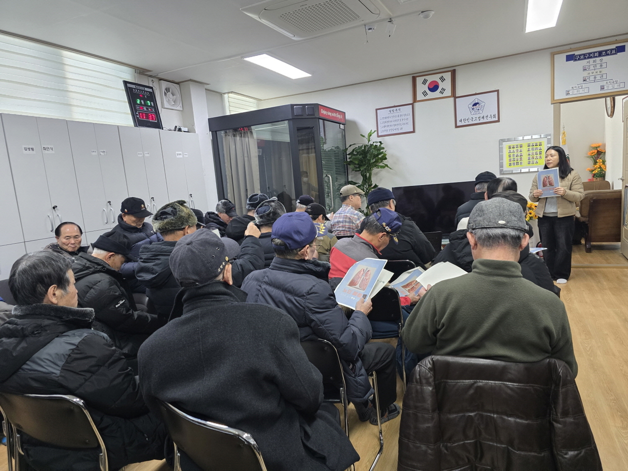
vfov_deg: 58.9
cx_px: 314
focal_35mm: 23
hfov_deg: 73.9
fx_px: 417
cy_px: 236
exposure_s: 1/120
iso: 400
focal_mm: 6.3
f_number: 1.7
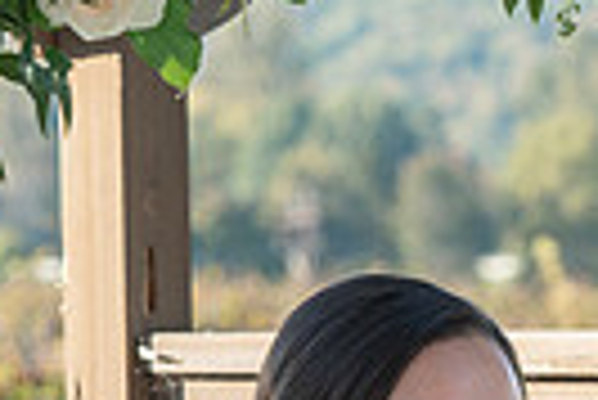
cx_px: 1263
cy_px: 906
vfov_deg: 3.2
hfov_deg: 4.8
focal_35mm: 421
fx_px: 7001
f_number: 5.6
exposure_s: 1/320
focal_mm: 92
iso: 500
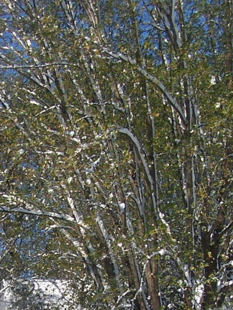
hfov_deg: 14.2
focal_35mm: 103
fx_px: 924
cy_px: 334
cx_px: 4
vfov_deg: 18.4
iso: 80
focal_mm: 6.3
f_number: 4
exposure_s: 1/800
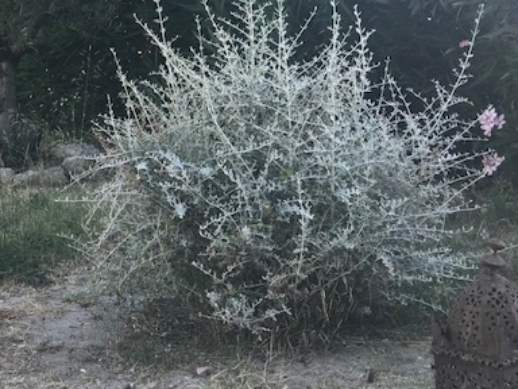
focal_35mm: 95
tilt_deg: -9.5
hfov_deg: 20.4
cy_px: 173
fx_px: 1422
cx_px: 105
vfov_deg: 15.6
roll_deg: +1.3
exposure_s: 1/141
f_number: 2.8
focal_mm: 6.6
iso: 20
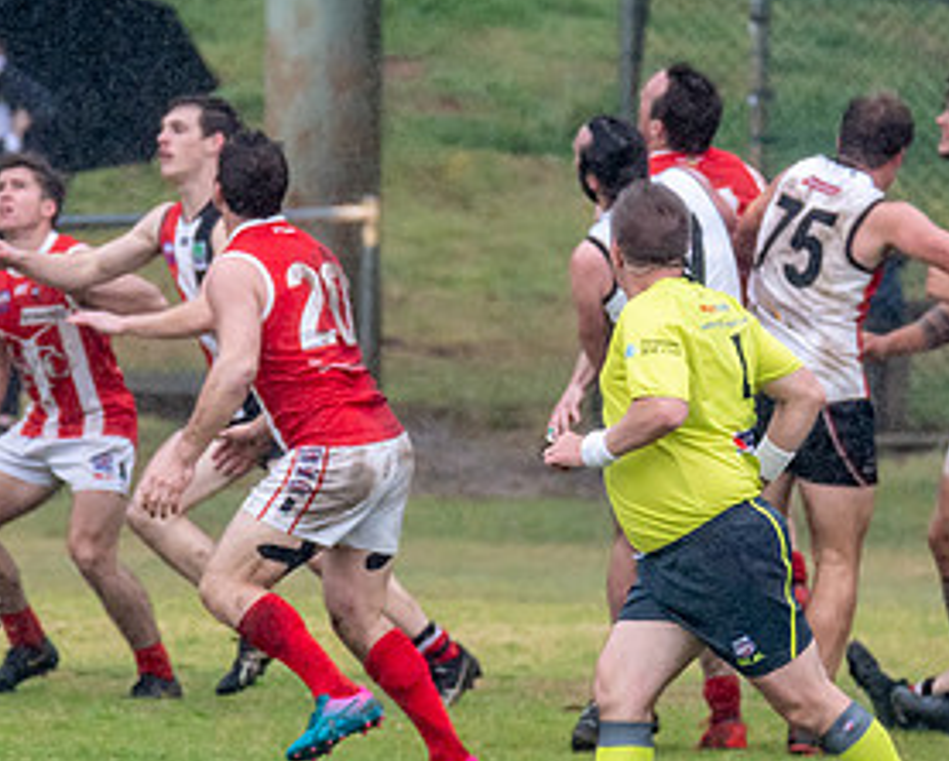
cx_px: 578
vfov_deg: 1.1
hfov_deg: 1.4
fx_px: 40249
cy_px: 454
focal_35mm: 1432
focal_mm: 460
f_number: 7.1
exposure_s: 1/2000
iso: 1250
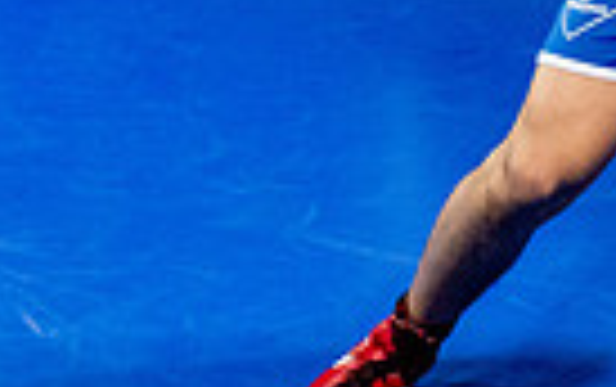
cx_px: 1147
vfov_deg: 6.6
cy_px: -340
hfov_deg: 10.1
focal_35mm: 194
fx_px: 3261
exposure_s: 1/800
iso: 5000
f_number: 2.8
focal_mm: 30
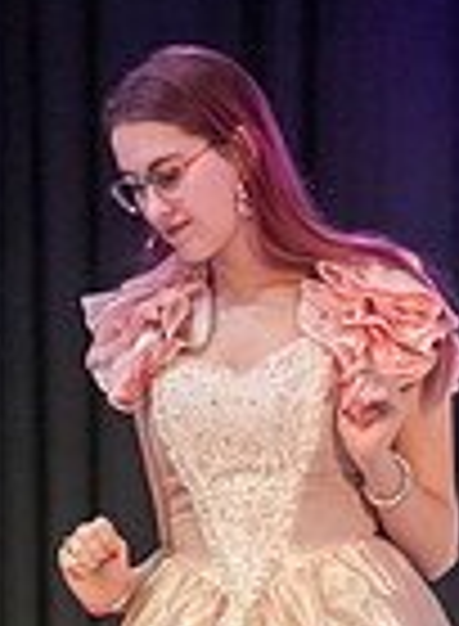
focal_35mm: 575
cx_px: 150
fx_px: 10310
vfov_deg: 3.5
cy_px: 860
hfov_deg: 2.6
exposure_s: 1/400
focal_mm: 115
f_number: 2.8
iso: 7200
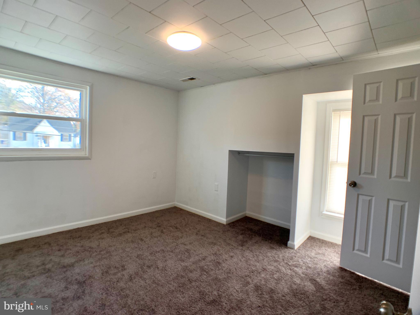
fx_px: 315
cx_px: 210
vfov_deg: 53.1
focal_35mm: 26
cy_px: 158
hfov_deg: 67.3
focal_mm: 4.25
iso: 32
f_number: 1.8
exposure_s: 1/120
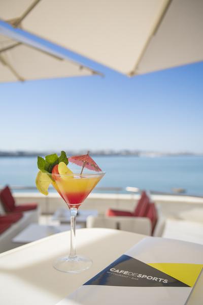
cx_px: 102
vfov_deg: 60.3
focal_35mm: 31
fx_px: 262
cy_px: 152
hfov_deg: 42.3
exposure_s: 1/640
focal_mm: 31
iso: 50
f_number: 4
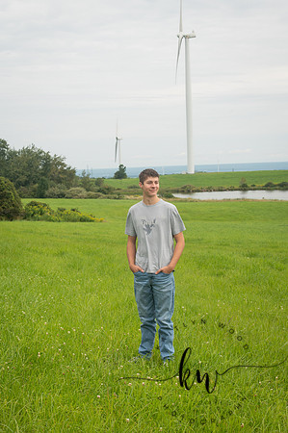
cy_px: 216
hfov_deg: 16.0
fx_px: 1022
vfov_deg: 23.9
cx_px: 144
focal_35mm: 85
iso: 400
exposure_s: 1/250
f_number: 13
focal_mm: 85
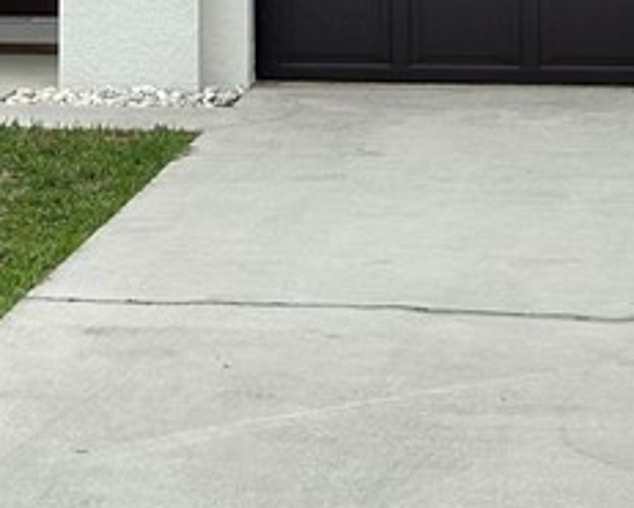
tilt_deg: +2.6
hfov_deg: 9.3
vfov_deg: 7.3
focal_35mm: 208
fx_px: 3905
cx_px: 233
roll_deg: -0.4
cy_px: -335
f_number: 1.78
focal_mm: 6.86
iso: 100
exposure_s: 1/5882
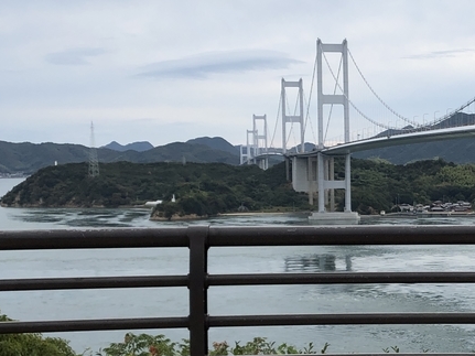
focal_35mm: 78
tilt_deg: -5.9
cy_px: 276
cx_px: 400
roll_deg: +1.1
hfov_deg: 24.5
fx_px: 1070
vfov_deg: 18.7
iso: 20
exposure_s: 1/501
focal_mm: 3.99
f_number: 1.8
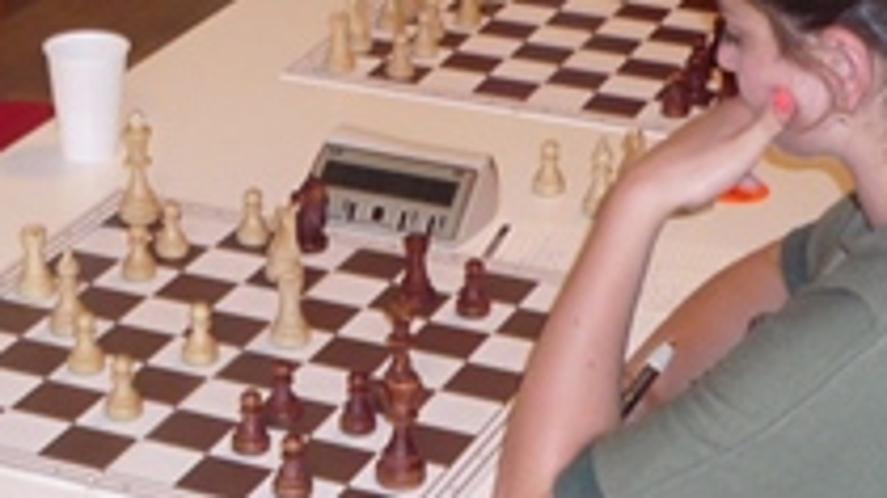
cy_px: 241
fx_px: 2563
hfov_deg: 19.6
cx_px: 296
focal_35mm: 109
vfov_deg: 11.1
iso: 160
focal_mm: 5.8
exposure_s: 1/30
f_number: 2.8
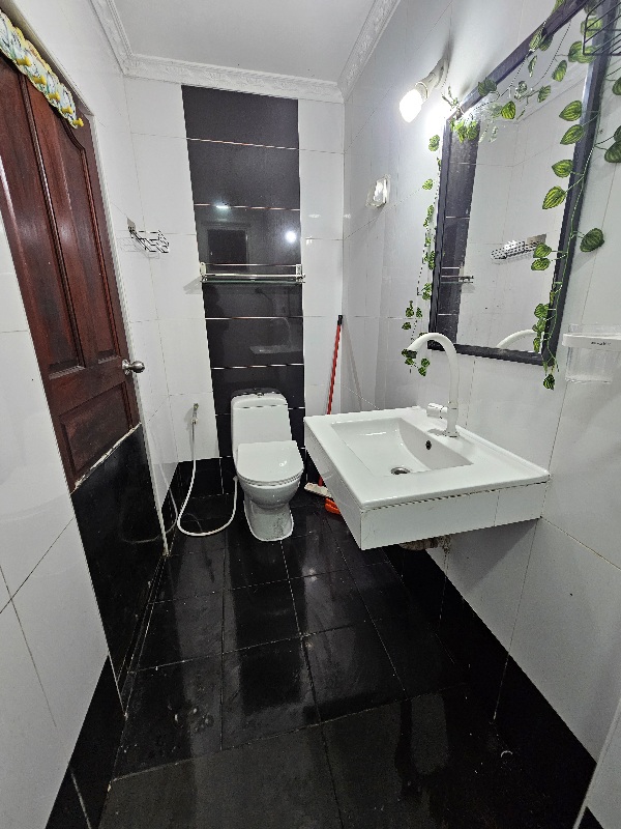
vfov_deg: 106.2
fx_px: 311
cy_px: 414
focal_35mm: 13
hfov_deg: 89.9
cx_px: 310
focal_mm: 2.2
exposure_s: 1/50
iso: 200
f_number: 2.2
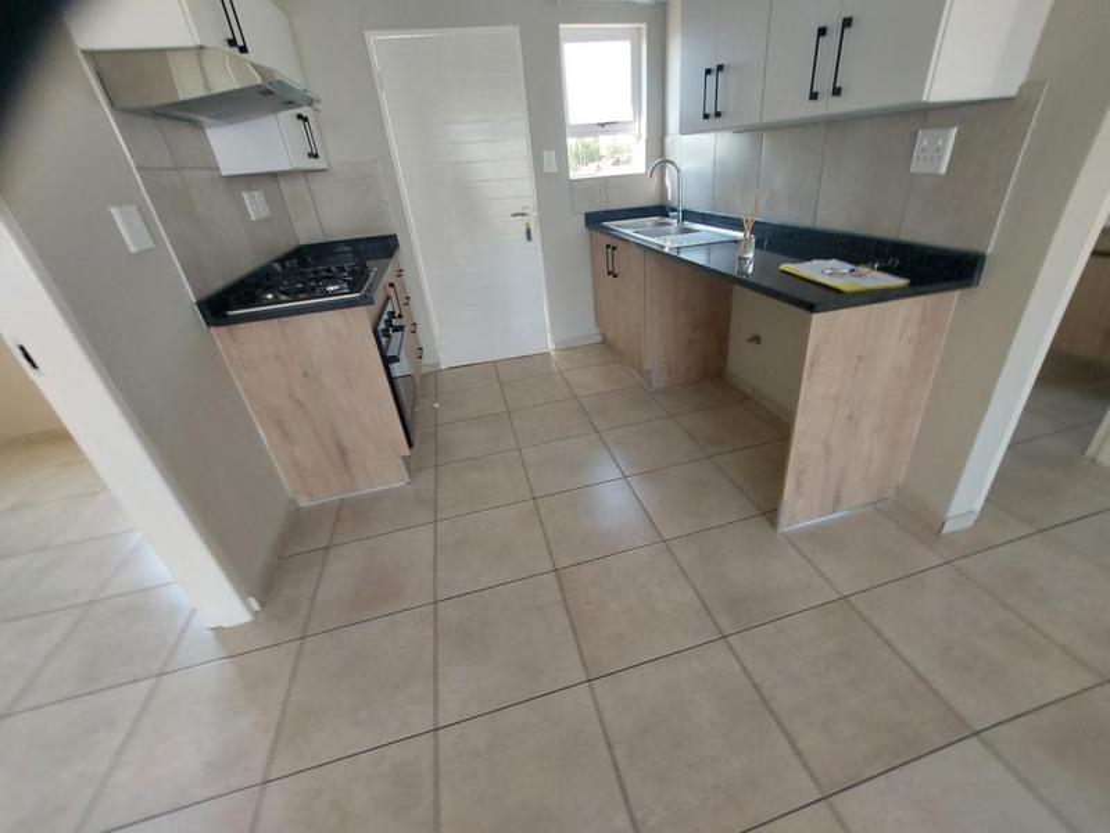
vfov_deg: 89.9
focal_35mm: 13
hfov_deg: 106.2
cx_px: 555
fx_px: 417
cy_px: 416
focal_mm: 1.74
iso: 50
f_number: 2.2
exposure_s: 1/50
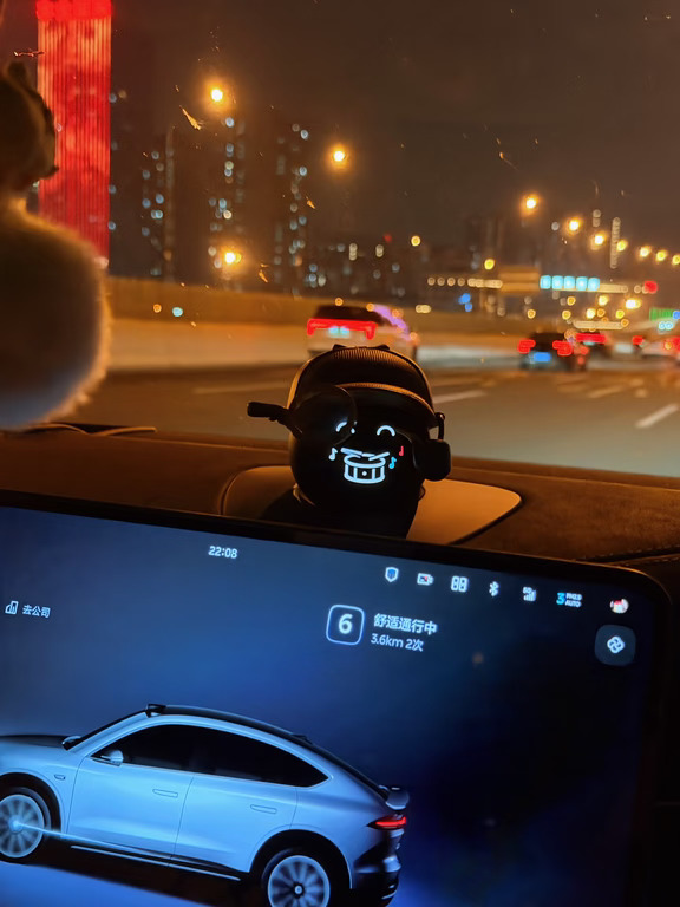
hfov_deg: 30.3
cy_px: 454
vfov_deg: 39.7
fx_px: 1257
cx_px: 340
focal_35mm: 48
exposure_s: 1/25
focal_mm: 6.76
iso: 500
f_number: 1.78
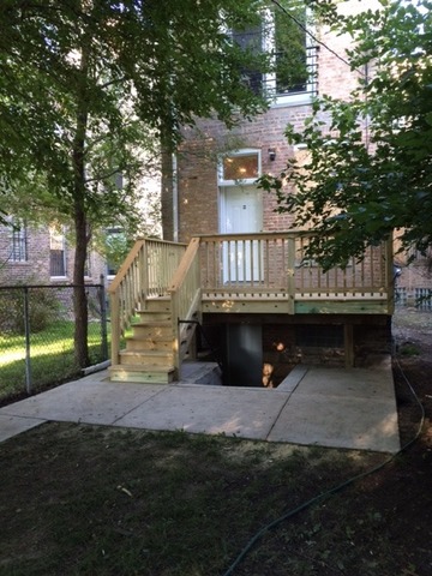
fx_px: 483
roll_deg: +1.3
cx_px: 216
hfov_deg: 48.2
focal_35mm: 29
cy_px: 288
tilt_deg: +0.8
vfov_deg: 61.7
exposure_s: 1/40
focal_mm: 4.15
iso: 40
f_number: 2.2
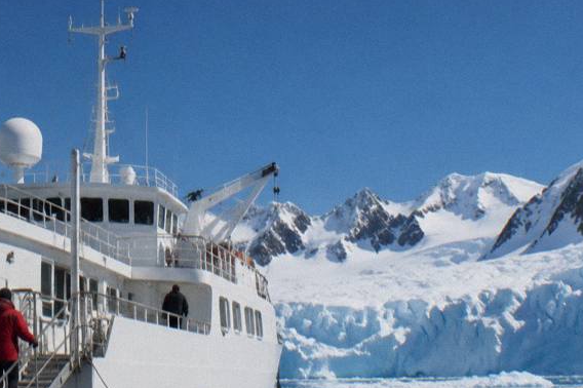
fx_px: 2994
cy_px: 315
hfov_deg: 11.1
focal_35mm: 185
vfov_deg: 7.4
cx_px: 432
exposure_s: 1/250
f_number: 9
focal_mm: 105
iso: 320
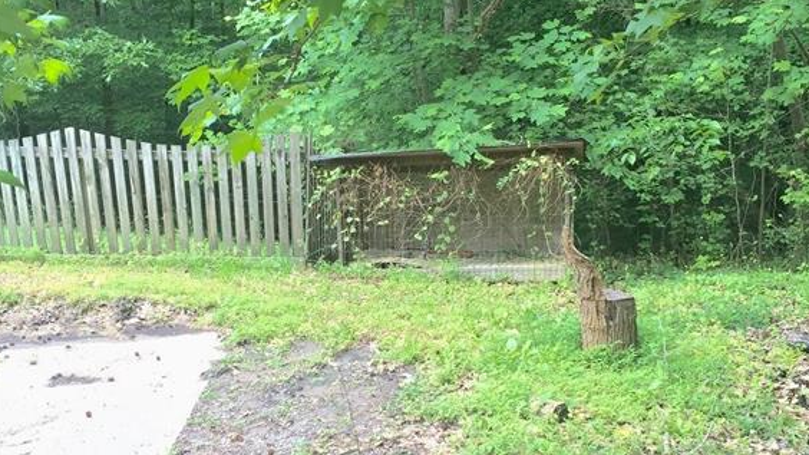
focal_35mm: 43
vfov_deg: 27.5
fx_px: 922
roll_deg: +2.6
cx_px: 404
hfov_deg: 47.4
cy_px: 319
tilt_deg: -18.9
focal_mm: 4.15
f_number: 2.2
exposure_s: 1/134
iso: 32
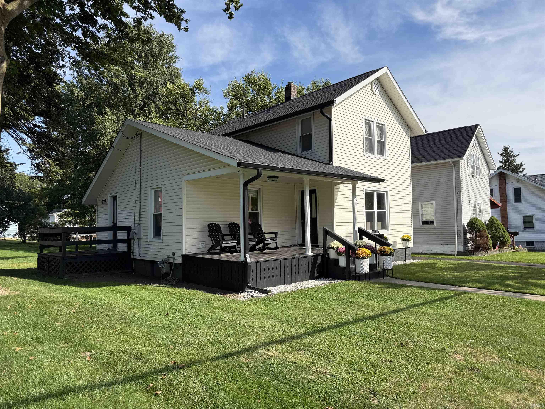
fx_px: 378
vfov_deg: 56.8
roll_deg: +1.4
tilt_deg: +2.9
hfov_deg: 71.6
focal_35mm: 24
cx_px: 272
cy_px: 204
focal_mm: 6.76
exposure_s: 1/3021
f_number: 1.78
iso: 80
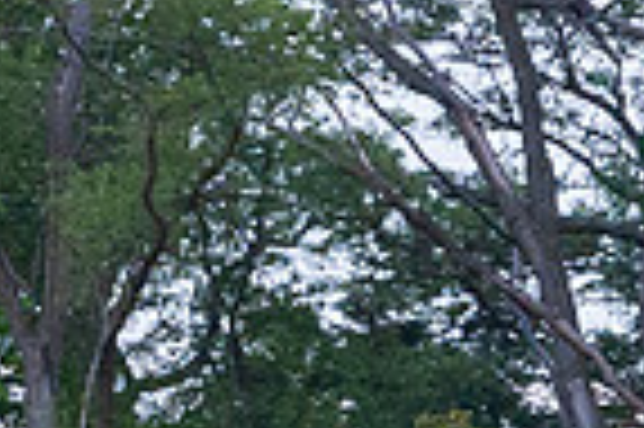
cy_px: 1020
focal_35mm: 625
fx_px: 11168
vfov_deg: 2.2
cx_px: -555
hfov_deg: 3.3
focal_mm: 70
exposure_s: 1/320
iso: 2500
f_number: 9
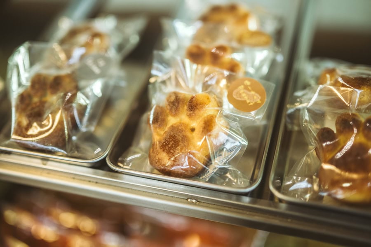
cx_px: 186
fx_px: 515
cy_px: 124
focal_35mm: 50
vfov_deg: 27.0
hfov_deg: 39.6
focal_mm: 50
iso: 400
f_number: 1.2
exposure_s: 1/250
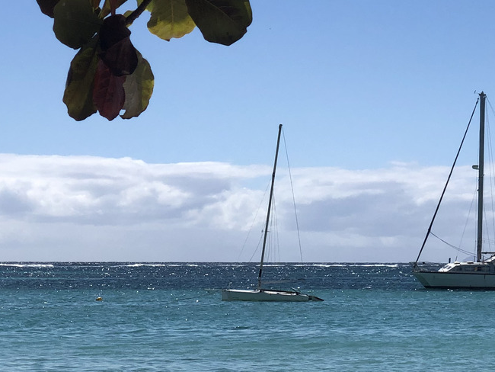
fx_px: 1831
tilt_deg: -5.2
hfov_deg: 15.4
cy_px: 439
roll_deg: +0.7
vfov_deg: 11.4
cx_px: 276
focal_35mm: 128
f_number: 2.4
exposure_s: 1/2825
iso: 16
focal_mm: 6
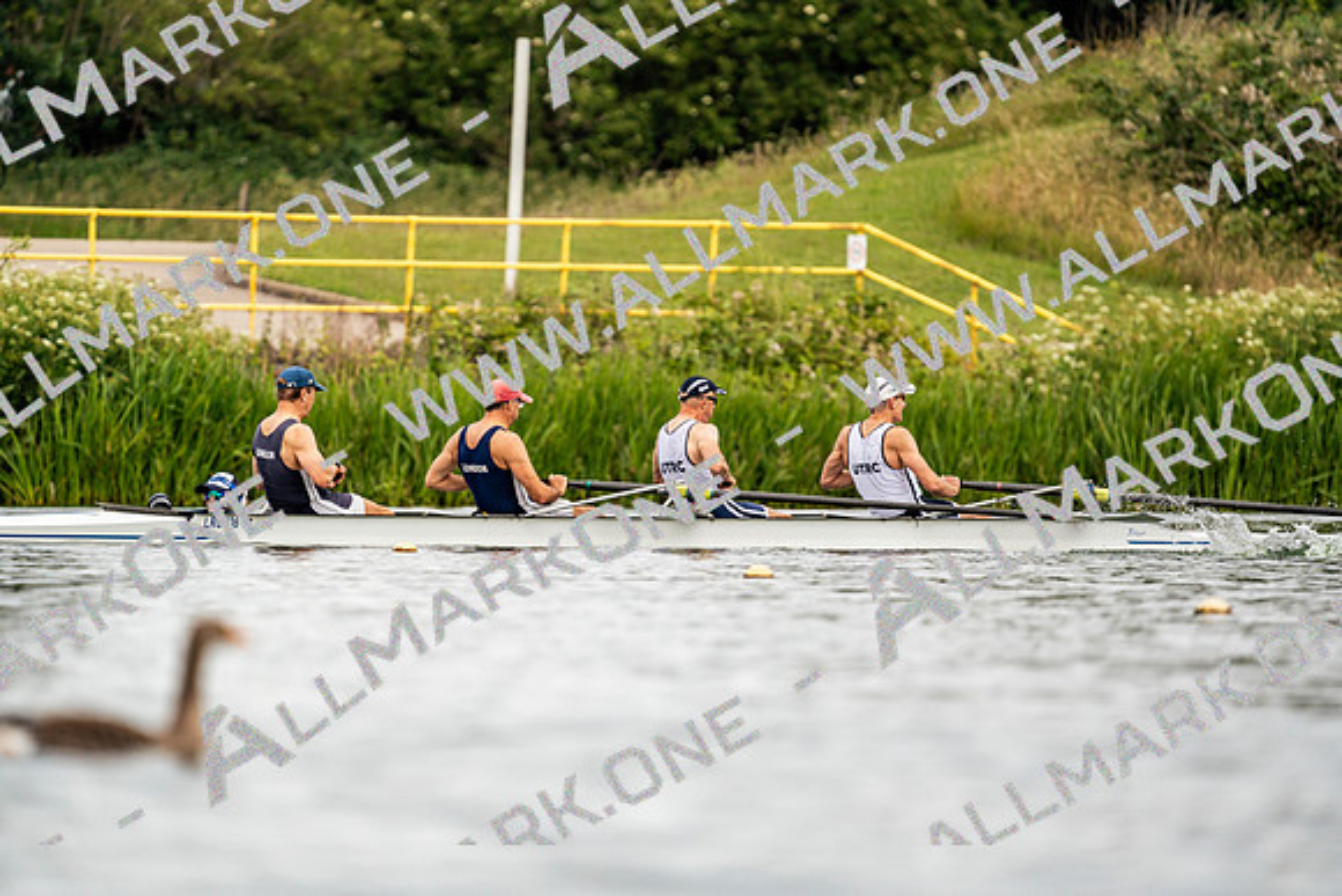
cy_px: 448
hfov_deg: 3.4
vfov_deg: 2.3
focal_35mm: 600
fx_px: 22371
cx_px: 671
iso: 320
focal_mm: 600
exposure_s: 1/2000
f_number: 6.3
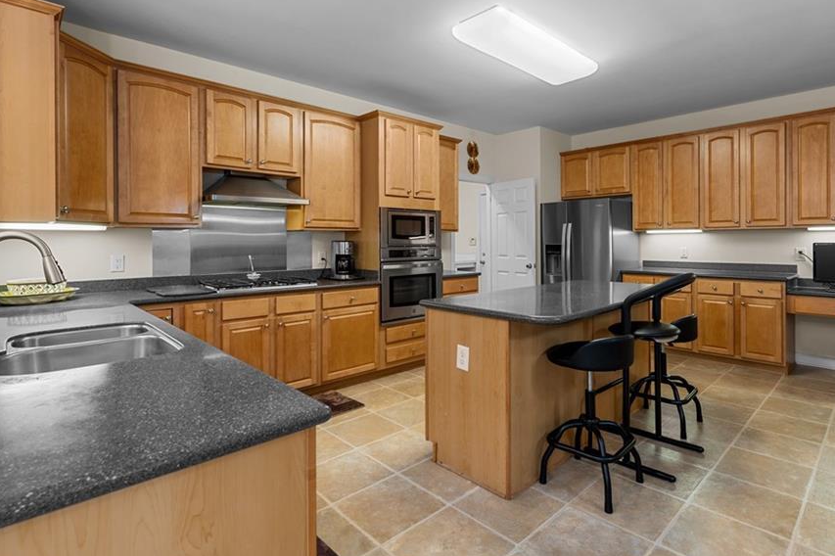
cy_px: 241
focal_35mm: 18
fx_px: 417
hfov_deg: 89.8
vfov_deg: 67.1
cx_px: 451
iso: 200
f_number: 7.1
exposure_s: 1.3
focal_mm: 15
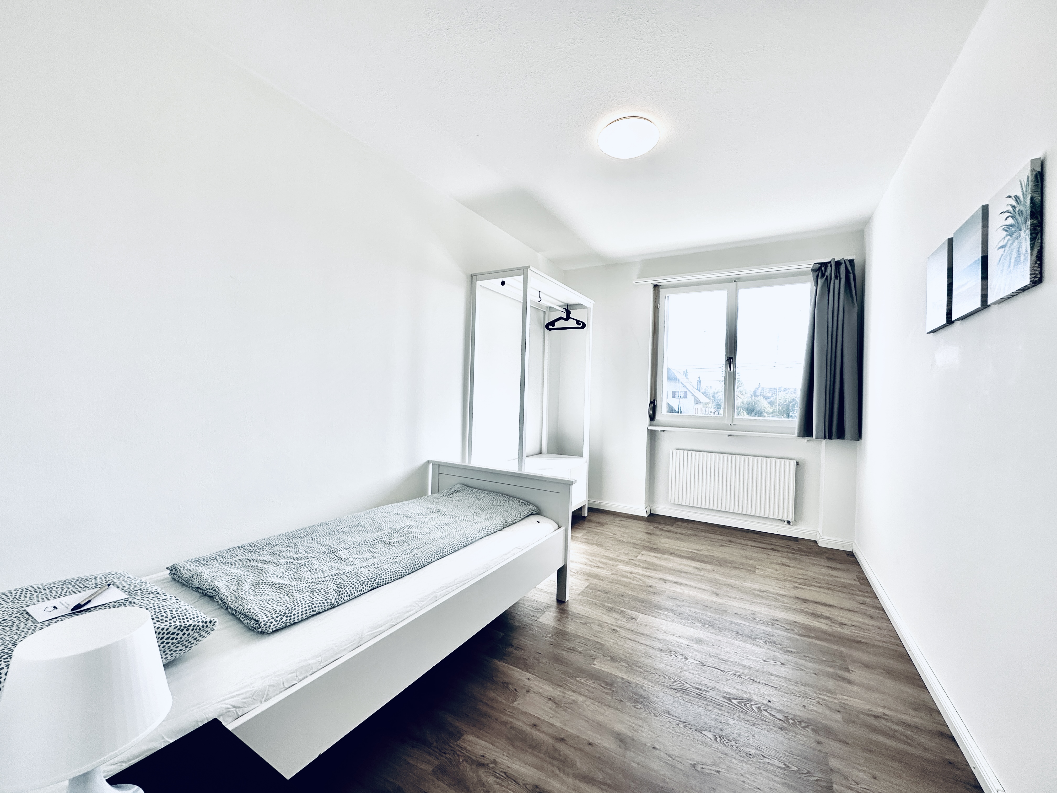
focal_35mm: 14
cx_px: 528
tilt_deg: -1.0
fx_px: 427
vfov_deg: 85.7
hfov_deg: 102.1
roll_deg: -1.9
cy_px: 396
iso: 40
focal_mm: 2.22
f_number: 2.2
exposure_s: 1/556
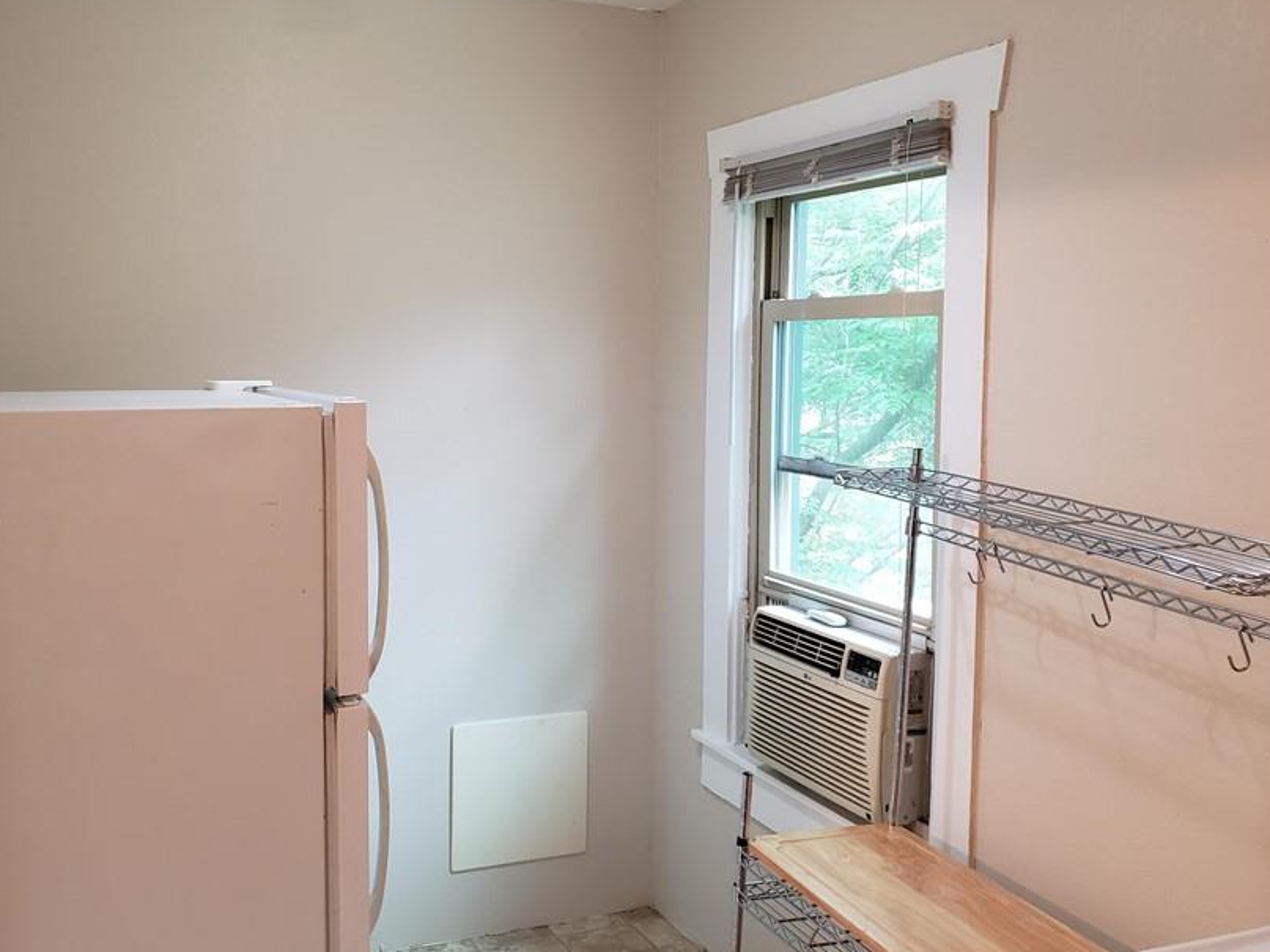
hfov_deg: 55.1
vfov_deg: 42.9
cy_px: 486
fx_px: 1211
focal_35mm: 33
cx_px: 535
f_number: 1.5
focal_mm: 4.3
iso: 320
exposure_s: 1/60
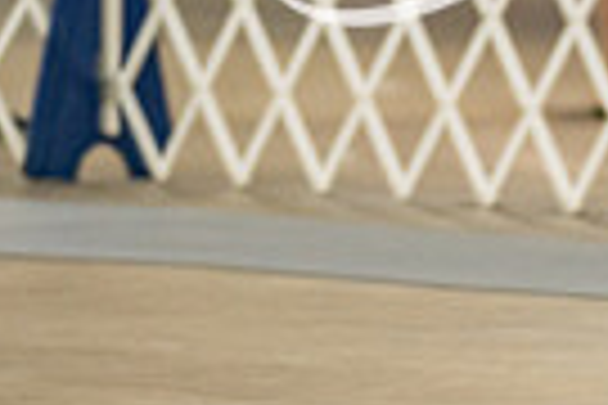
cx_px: 901
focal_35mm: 600
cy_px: 106
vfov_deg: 2.3
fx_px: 10133
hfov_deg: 3.4
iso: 2000
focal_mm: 140
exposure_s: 1/160
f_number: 2.8
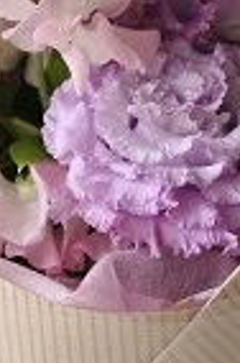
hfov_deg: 7.1
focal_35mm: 192
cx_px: 79
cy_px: 115
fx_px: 1929
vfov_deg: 10.7
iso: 800
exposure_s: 1/125
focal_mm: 18.5
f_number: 1.8
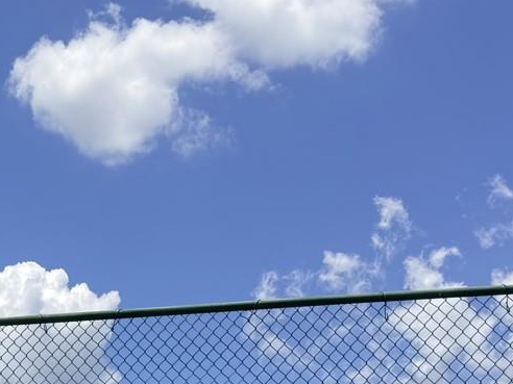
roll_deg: +0.0
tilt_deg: +6.3
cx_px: -73
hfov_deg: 23.3
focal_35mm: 78
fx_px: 1156
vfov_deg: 17.5
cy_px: 531
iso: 80
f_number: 1.78
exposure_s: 1/9091
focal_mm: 6.76
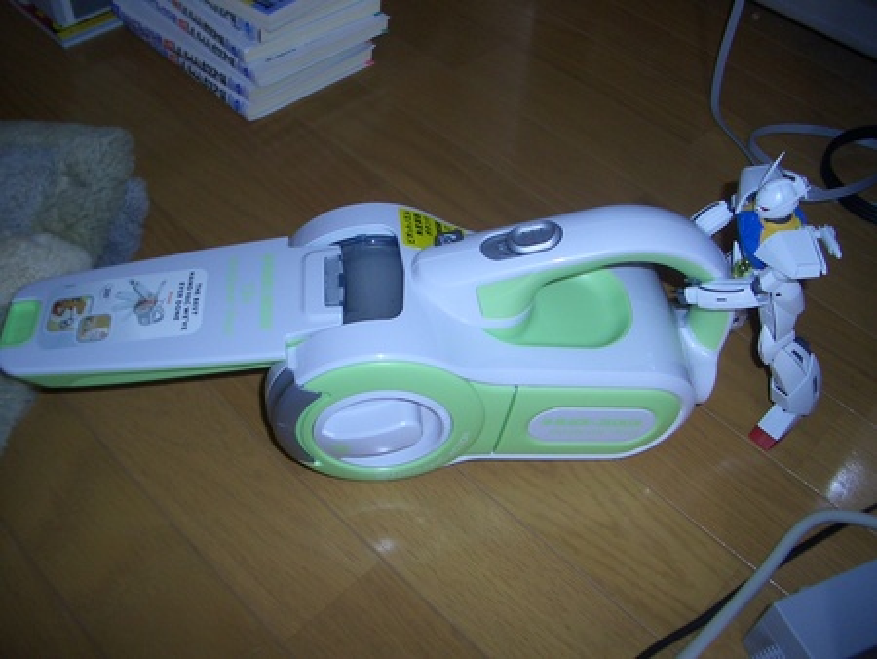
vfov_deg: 40.7
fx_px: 887
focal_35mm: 35
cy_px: 330
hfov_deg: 52.6
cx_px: 438
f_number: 2.6
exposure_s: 1/40
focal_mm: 5.8
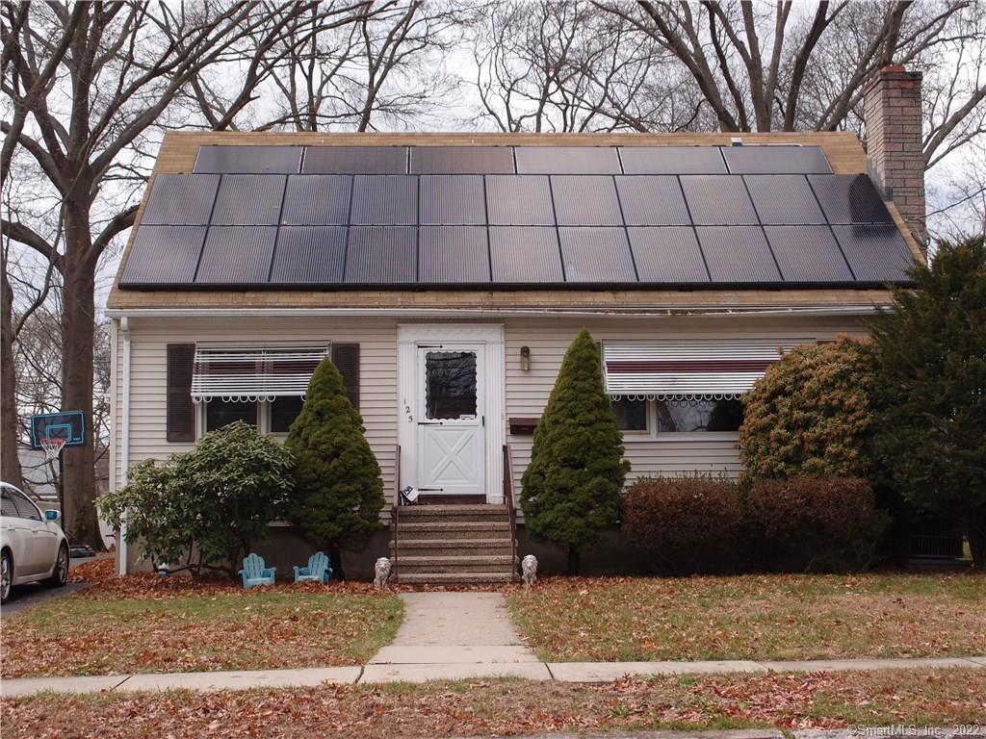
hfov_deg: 38.2
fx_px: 1424
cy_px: 370
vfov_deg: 29.1
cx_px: 493
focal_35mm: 50
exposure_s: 1/400
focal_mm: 10.83
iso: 100
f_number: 2.8
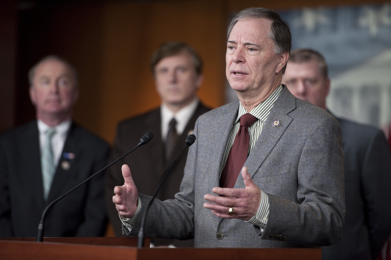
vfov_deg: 7.2
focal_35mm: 190
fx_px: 2062
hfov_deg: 10.8
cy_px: 130
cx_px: 196
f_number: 2.8
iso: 2000
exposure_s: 1/250
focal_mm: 190
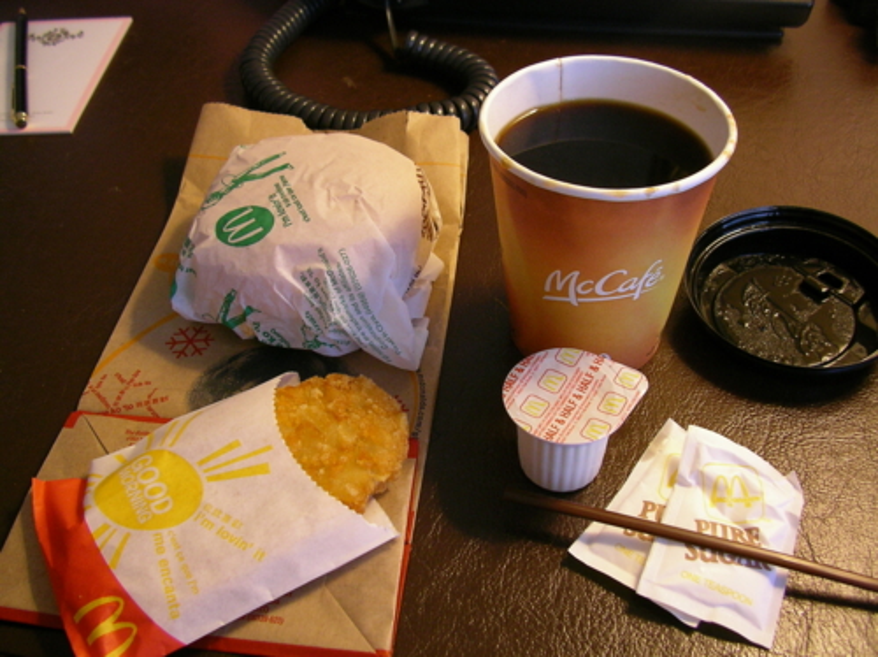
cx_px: 439
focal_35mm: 38
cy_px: 328
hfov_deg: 49.0
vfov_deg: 37.7
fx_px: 963
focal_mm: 6
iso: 100
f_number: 2.9
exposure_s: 1/12.3
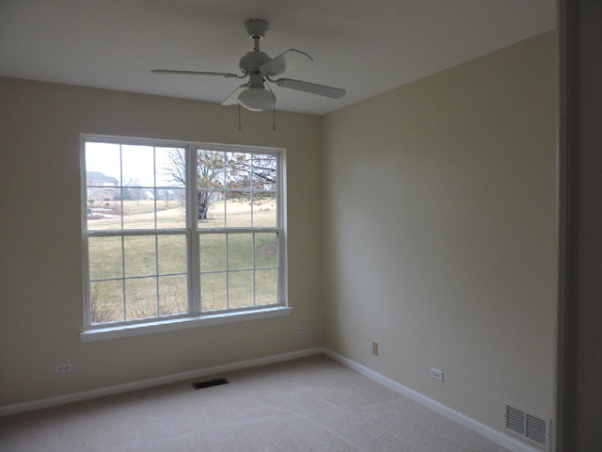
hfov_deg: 71.6
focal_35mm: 24
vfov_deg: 56.8
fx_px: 417
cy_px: 226
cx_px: 301
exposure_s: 1/160
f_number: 3
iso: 400
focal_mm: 4.3
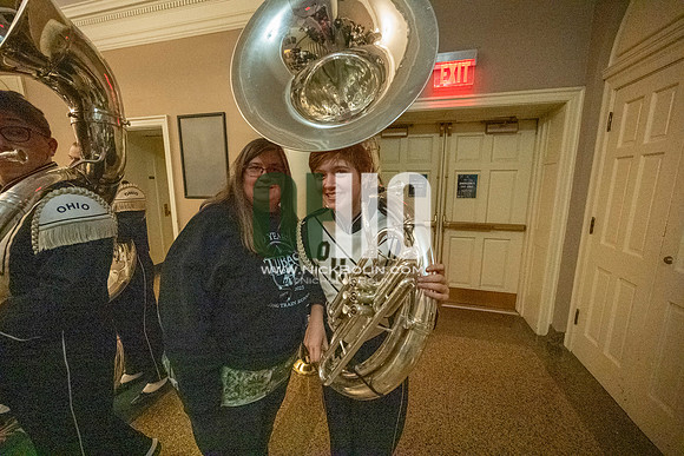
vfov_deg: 81.2
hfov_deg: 104.2
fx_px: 266
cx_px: 342
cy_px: 228
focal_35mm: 14
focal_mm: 14
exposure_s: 1/250
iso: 25600
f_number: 4.5
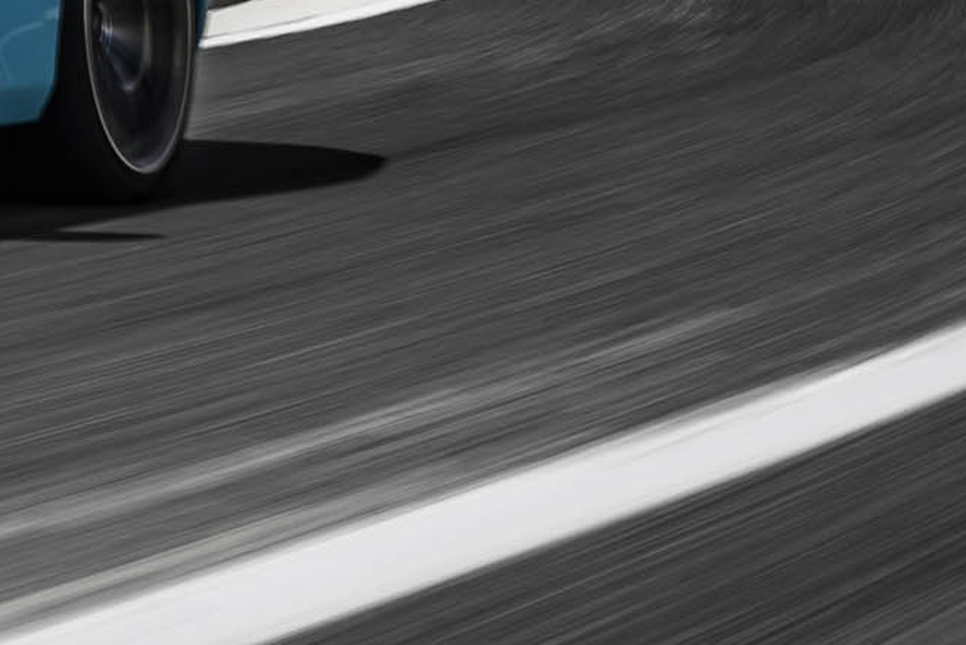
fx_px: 4643
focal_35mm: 173
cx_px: -942
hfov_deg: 10.9
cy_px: -558
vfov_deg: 7.7
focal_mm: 35
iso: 32
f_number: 13
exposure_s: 1/15
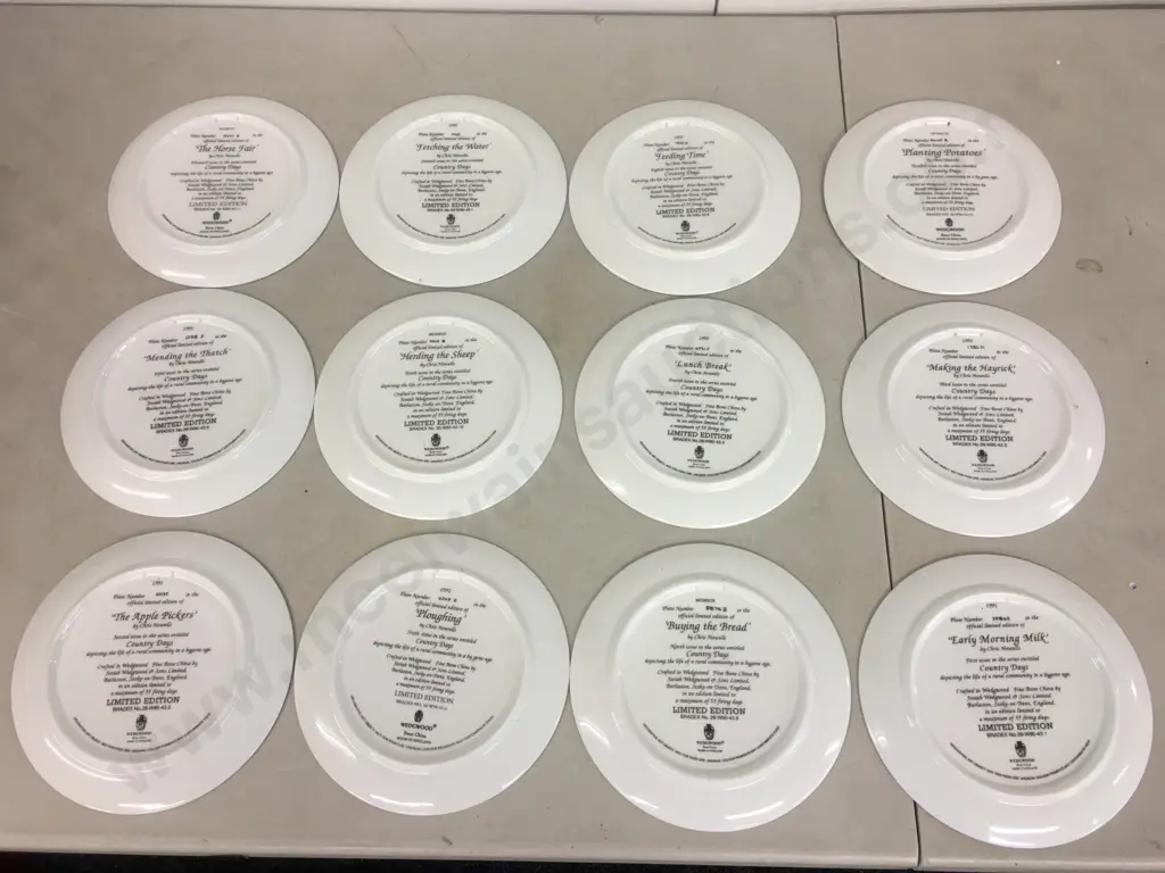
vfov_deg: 48.2
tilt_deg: -67.4
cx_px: 582
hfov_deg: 61.7
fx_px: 976
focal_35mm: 29
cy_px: 436
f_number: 2.2
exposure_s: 1/33
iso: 32
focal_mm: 4.15
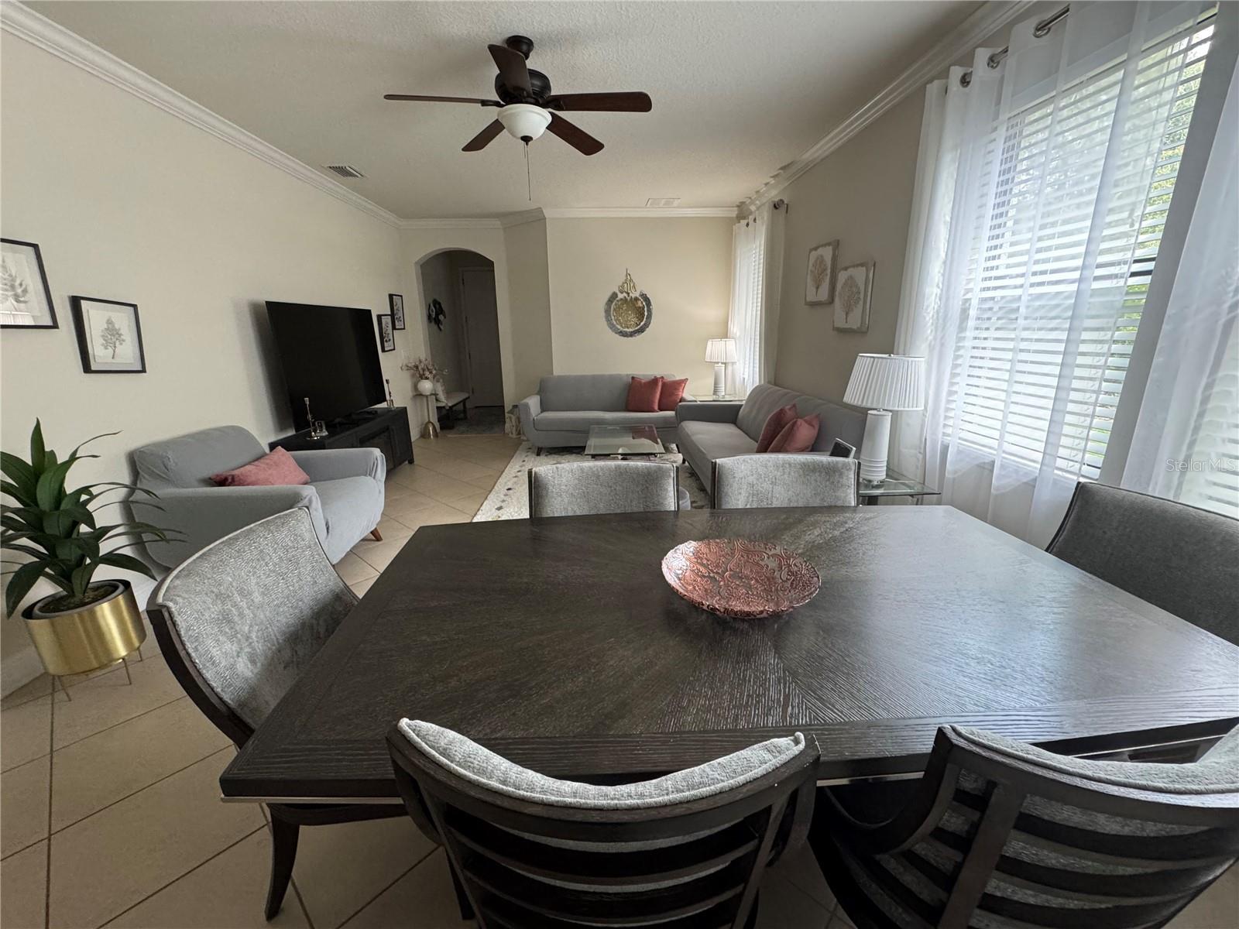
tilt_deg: -15.4
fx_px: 501
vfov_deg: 85.7
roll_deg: +0.1
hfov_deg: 102.1
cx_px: 620
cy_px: 464
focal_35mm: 14
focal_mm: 2.22
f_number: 2.2
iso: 400
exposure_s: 1/60
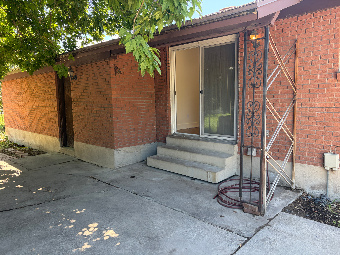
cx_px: 170
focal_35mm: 26
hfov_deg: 67.3
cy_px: 128
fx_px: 255
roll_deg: +2.1
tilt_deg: -3.7
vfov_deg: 53.1
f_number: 1.6
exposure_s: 1/208
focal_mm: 5.96
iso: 80
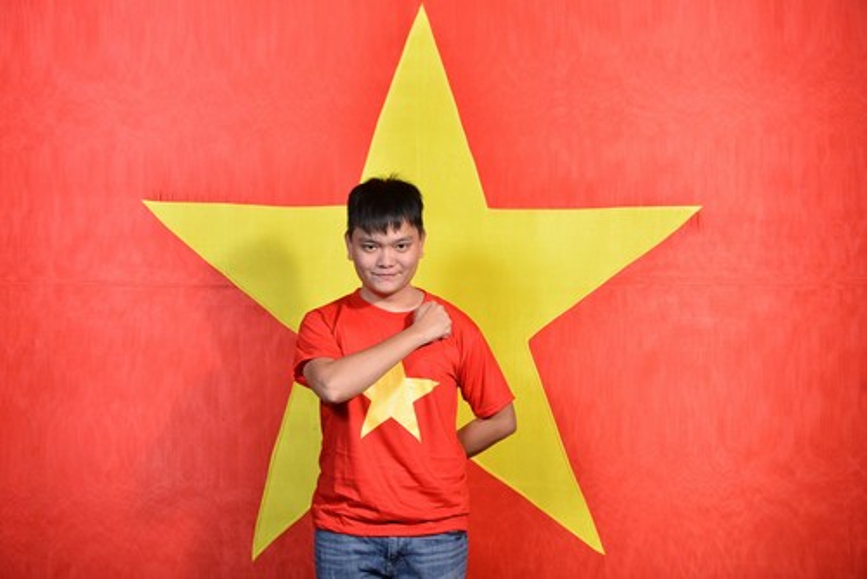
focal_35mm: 70
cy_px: 290
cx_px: 434
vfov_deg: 19.5
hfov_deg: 28.8
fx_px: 1687
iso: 100
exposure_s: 1/200
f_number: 5
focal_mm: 70
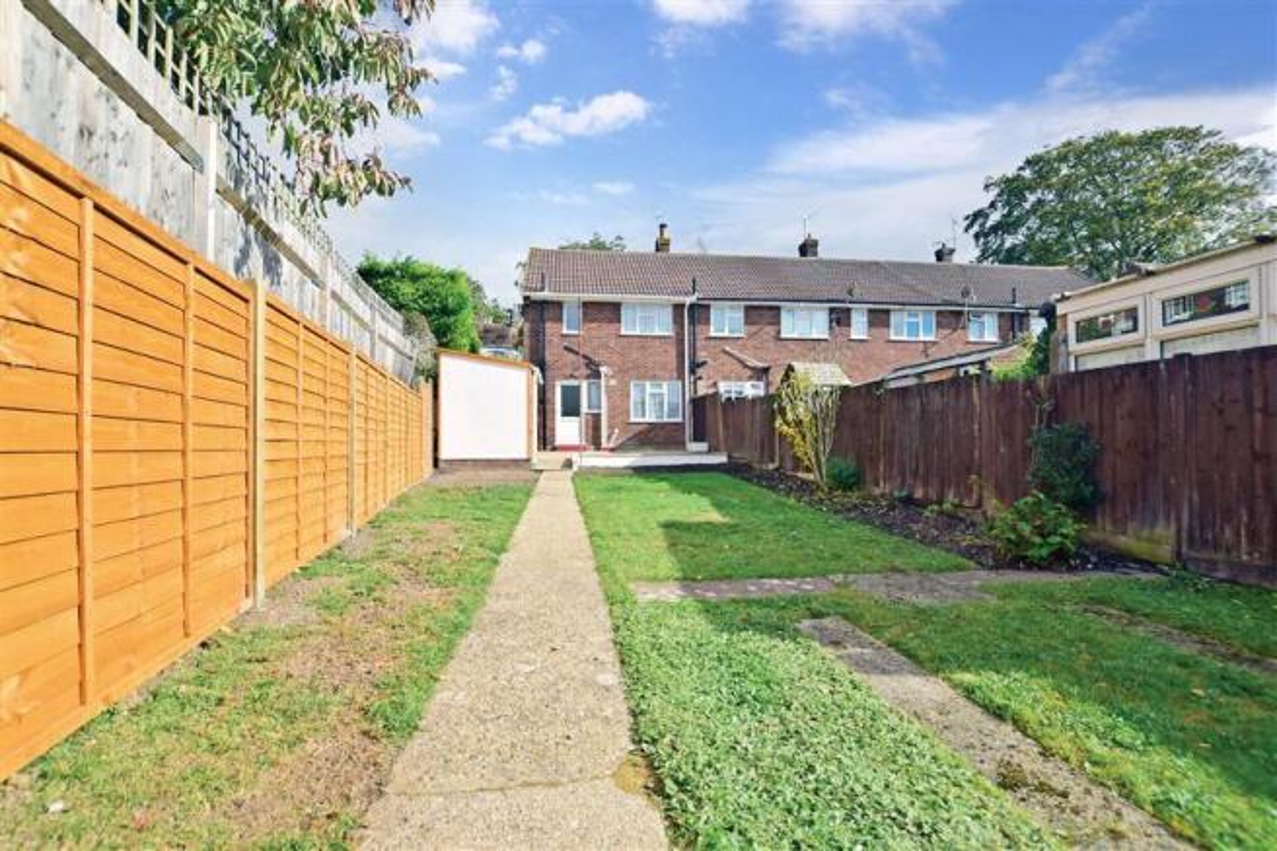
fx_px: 532
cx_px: 638
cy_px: 426
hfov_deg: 100.4
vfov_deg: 77.3
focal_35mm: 15
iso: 100
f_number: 7.1
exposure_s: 1/400
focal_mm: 10
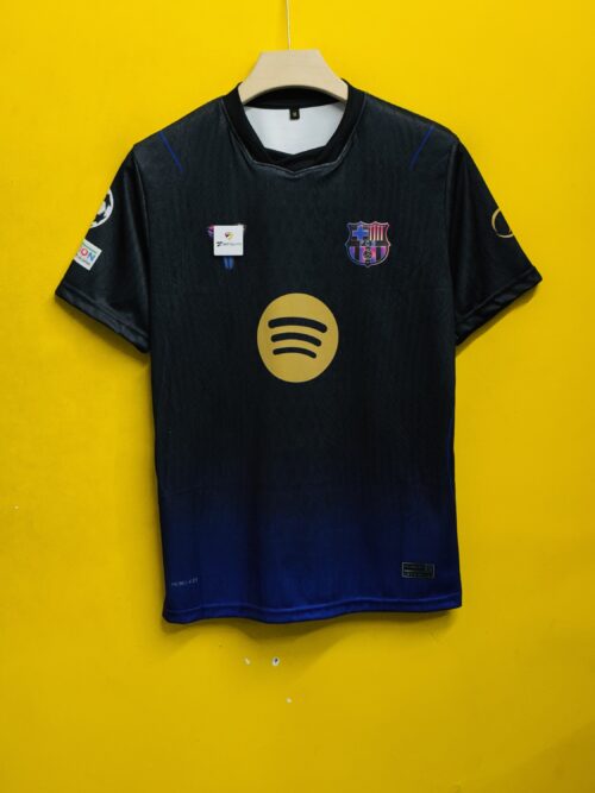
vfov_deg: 36.8
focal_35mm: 52
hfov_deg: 28.0
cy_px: 396
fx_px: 1192
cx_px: 298
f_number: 1.6
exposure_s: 1/100
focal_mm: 5.96
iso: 40
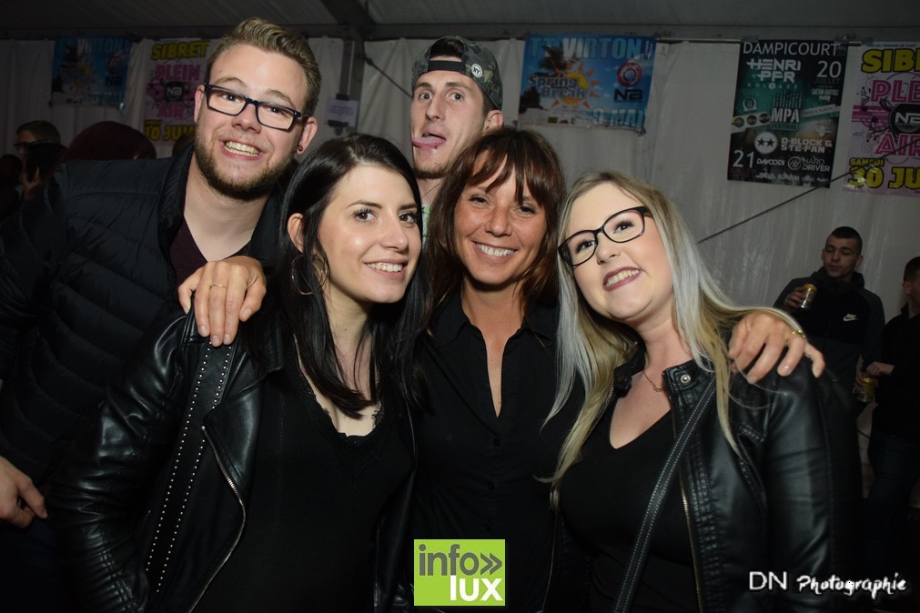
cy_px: 306
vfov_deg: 41.7
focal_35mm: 32
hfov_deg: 59.5
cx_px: 460
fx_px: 805
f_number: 3.5
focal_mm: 21
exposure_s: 1/40
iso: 1600
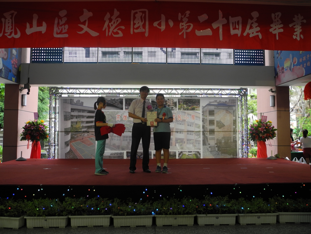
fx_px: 287
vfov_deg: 44.2
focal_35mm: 32
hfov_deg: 56.8
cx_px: 156
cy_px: 117
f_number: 2.8
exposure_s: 1/50
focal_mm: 6.8
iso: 100
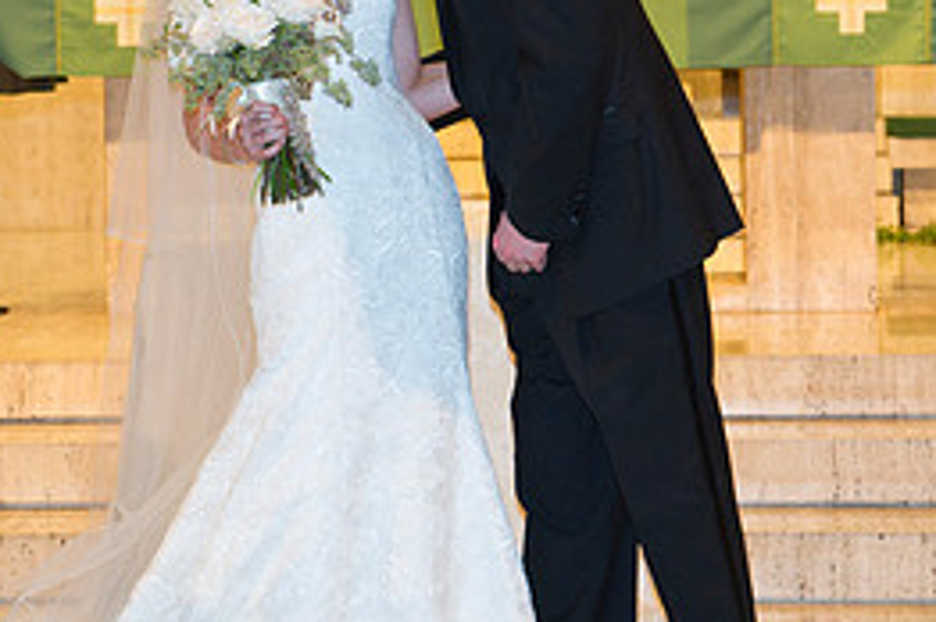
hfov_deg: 15.4
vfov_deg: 10.3
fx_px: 3454
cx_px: 354
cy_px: 172
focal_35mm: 133
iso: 1600
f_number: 5
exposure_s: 1/80
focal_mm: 60
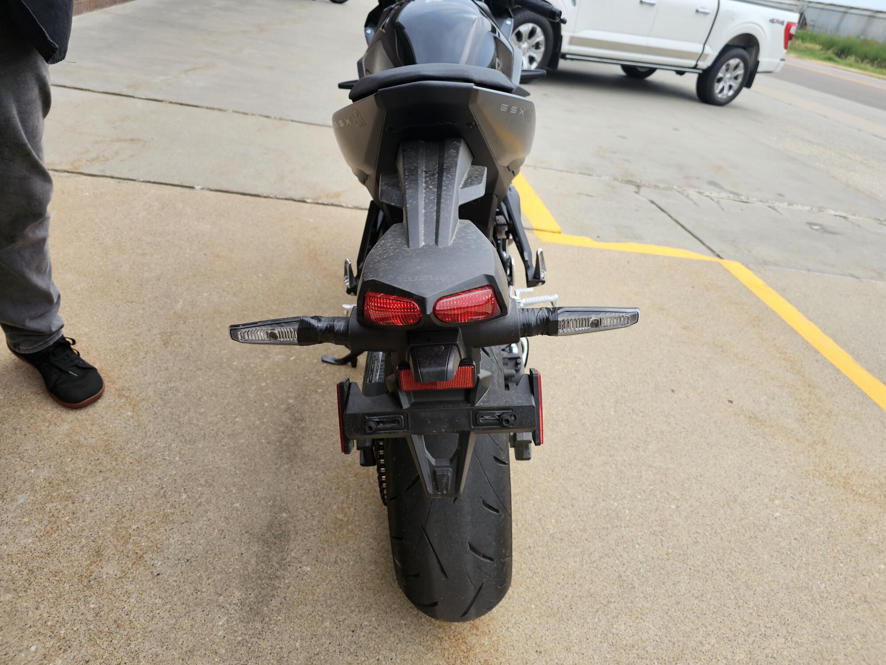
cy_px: 332
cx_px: 443
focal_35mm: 23
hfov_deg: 73.9
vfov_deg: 58.9
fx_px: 589
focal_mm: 6.3
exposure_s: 1/180
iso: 12
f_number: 1.7
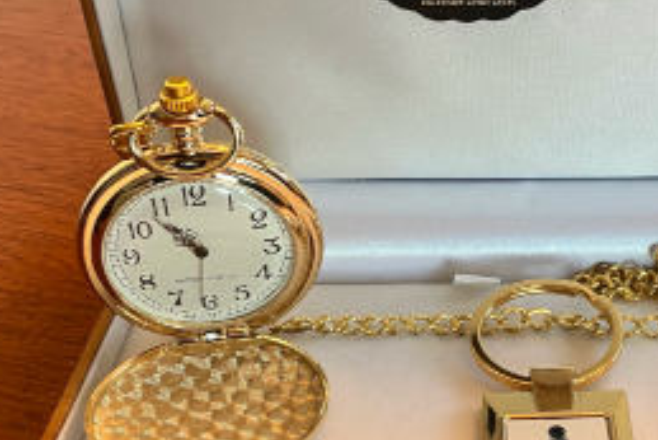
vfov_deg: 20.0
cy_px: 267
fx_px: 1244
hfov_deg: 29.2
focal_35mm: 68
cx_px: 487
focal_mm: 3.99
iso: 100
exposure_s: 1/50
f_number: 1.8
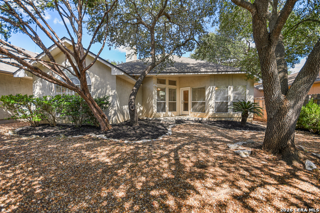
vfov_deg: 77.4
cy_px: 106
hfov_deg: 100.4
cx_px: 160
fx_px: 133
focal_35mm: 15
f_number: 5.6
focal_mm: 10
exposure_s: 1/6
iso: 125
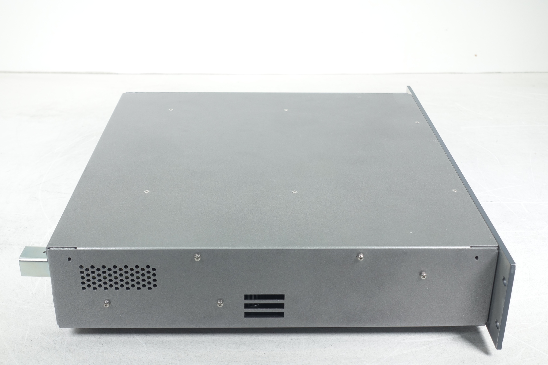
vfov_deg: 27.0
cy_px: 182
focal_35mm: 50
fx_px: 761
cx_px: 274
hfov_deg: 39.6
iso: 125
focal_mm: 18.51
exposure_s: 1/100
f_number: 4
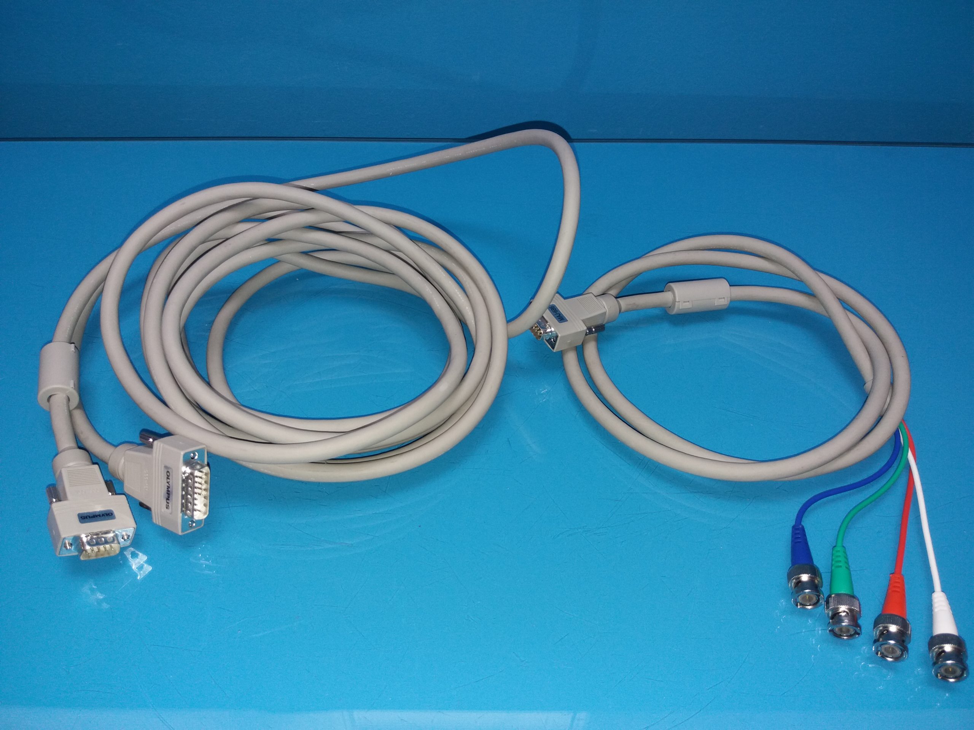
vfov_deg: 49.7
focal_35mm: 28
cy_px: 365
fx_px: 788
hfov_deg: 63.4
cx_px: 487
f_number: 1.9
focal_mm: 3.7
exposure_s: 1/44
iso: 64
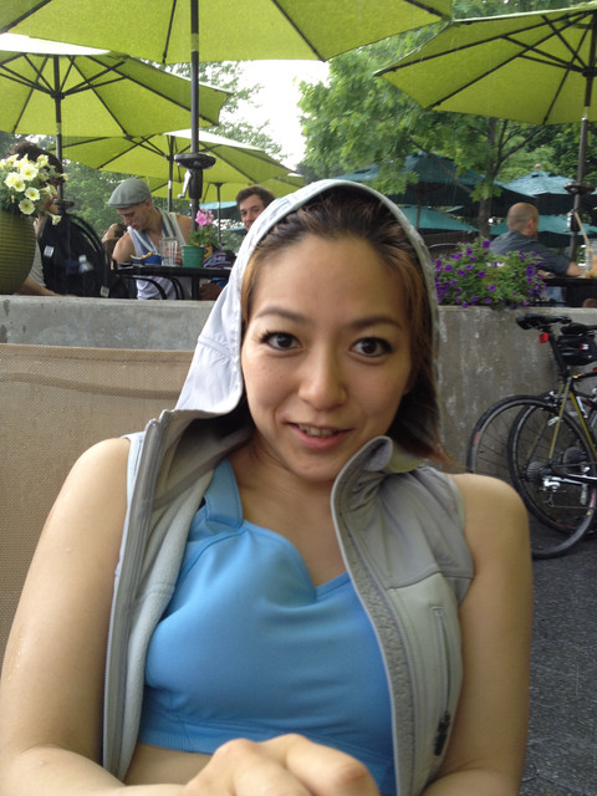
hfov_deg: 40.7
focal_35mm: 35
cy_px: 398
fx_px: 805
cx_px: 298
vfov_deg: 52.6
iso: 80
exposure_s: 1/40
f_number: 2.4
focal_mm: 4.28
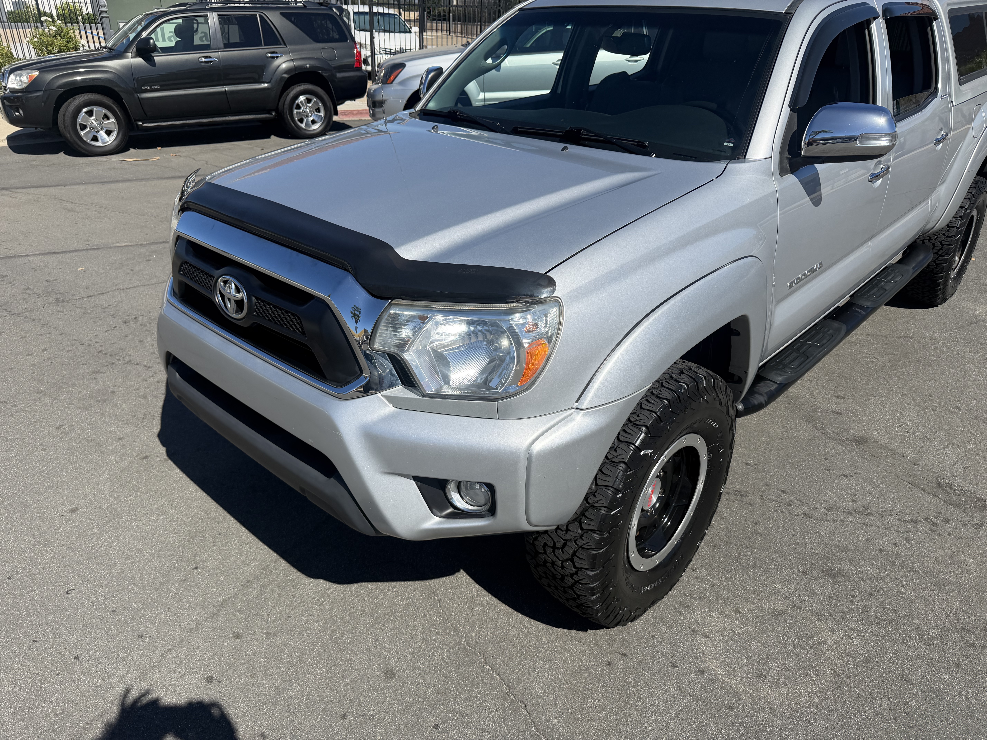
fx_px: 684
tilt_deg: -27.3
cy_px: 370
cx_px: 494
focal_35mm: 24
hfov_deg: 71.6
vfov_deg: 56.8
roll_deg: -1.6
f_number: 1.78
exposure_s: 1/6173
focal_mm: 6.76
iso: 80
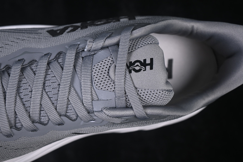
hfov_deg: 27.0
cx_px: 122
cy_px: 81
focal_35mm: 75
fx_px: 506
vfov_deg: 18.2
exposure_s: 1/80
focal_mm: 50
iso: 160
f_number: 7.1
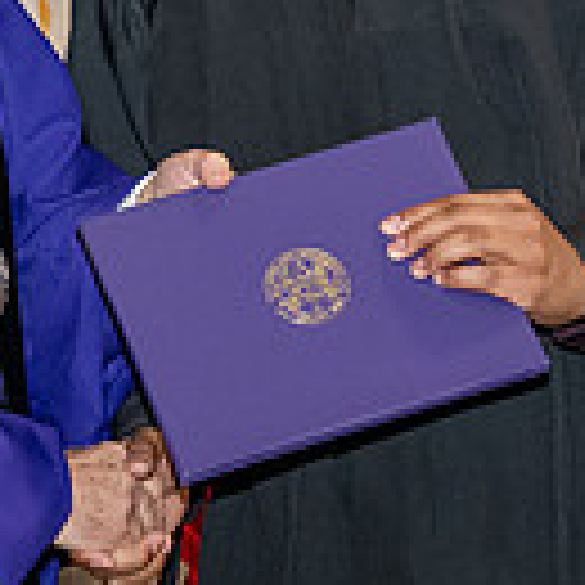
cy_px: 2
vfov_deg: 6.6
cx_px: -45
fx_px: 5086
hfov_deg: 6.6
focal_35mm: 266
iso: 2500
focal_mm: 70
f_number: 5.6
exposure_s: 1/200
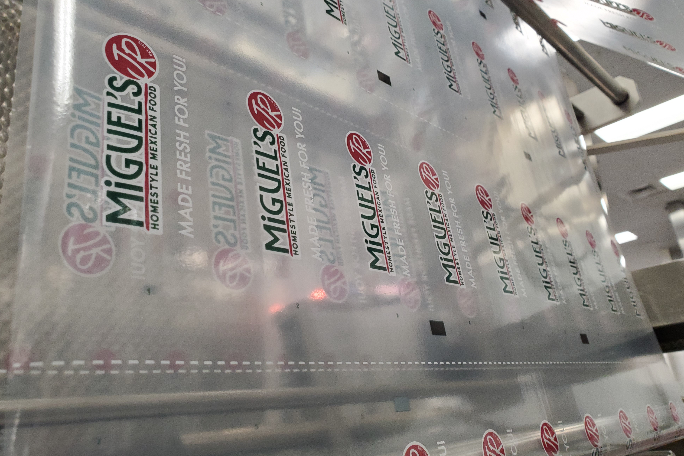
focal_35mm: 28
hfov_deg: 65.5
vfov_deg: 46.4
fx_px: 532
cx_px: 350
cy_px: 222
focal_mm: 4.3
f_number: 2.4
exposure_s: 1/40
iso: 250
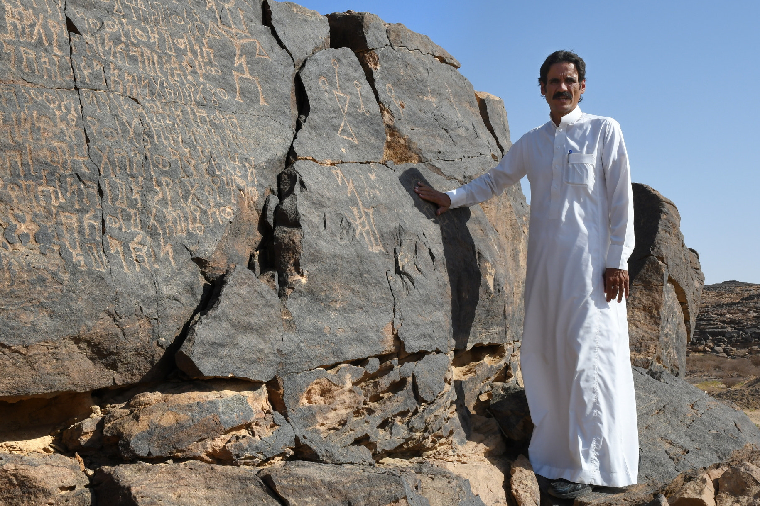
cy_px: 253
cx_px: 380
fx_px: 887
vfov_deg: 31.9
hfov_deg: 46.4
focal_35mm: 42
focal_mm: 28
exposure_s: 1/750
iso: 400
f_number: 13
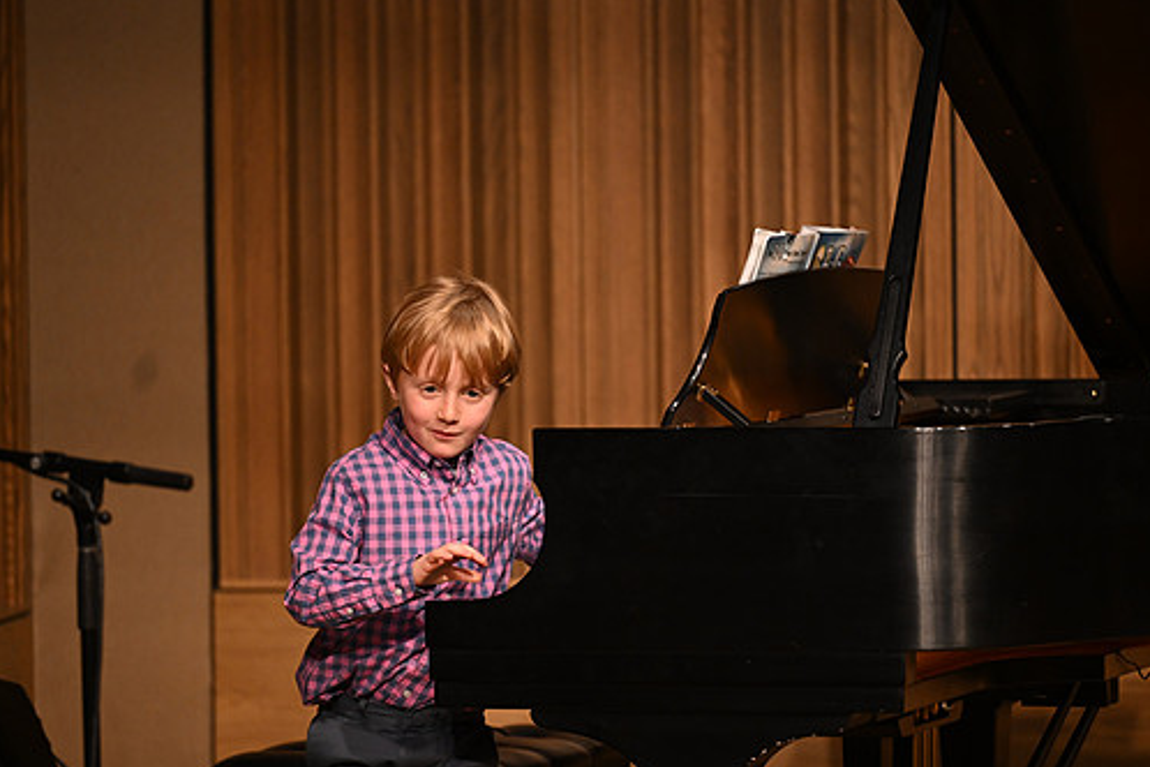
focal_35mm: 233
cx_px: 533
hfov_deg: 8.8
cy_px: 445
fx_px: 7442
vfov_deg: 5.9
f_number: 2.8
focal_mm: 200
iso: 2000
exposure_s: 1/320
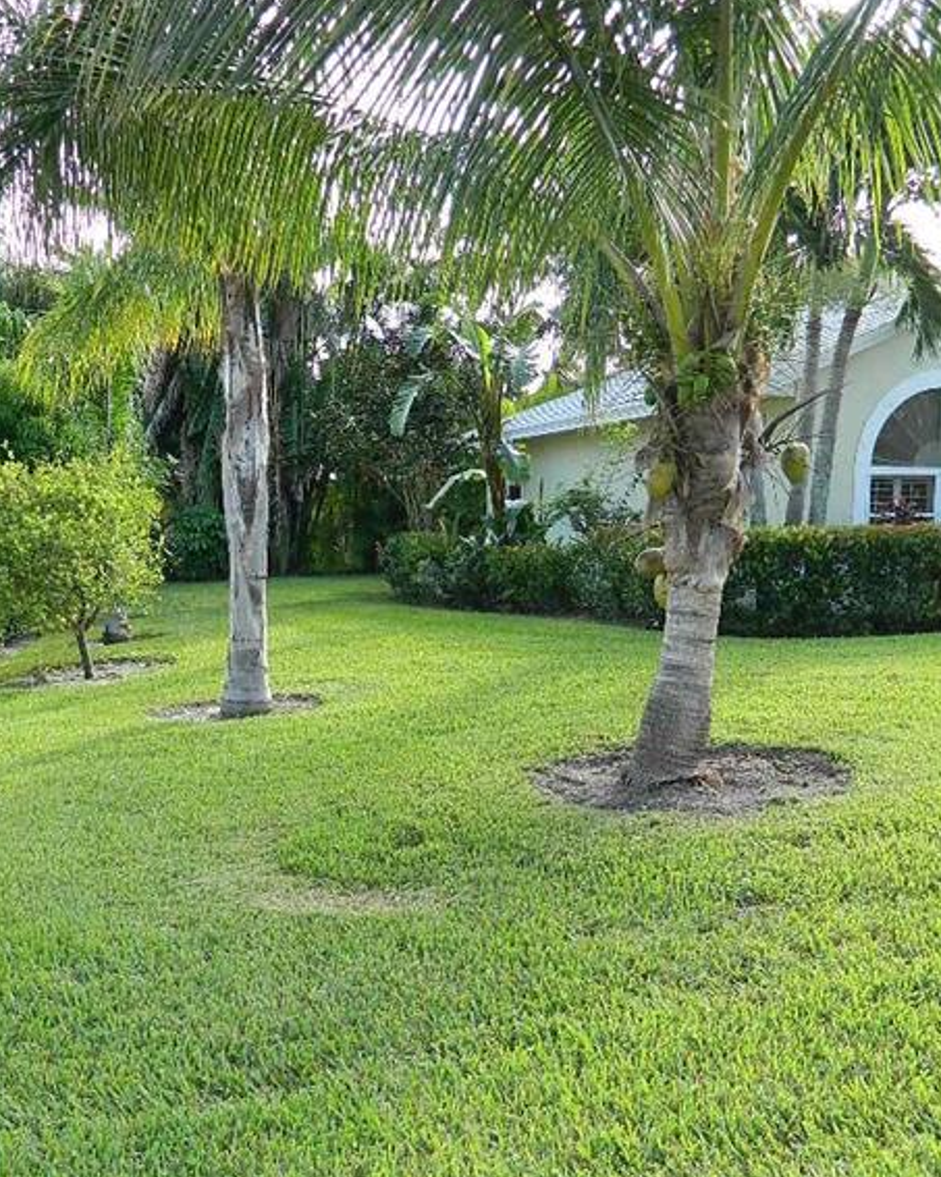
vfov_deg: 44.4
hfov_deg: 36.5
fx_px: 1428
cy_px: 751
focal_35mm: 41
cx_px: 445
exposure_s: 1/200
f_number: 3.2
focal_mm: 5.6
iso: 110
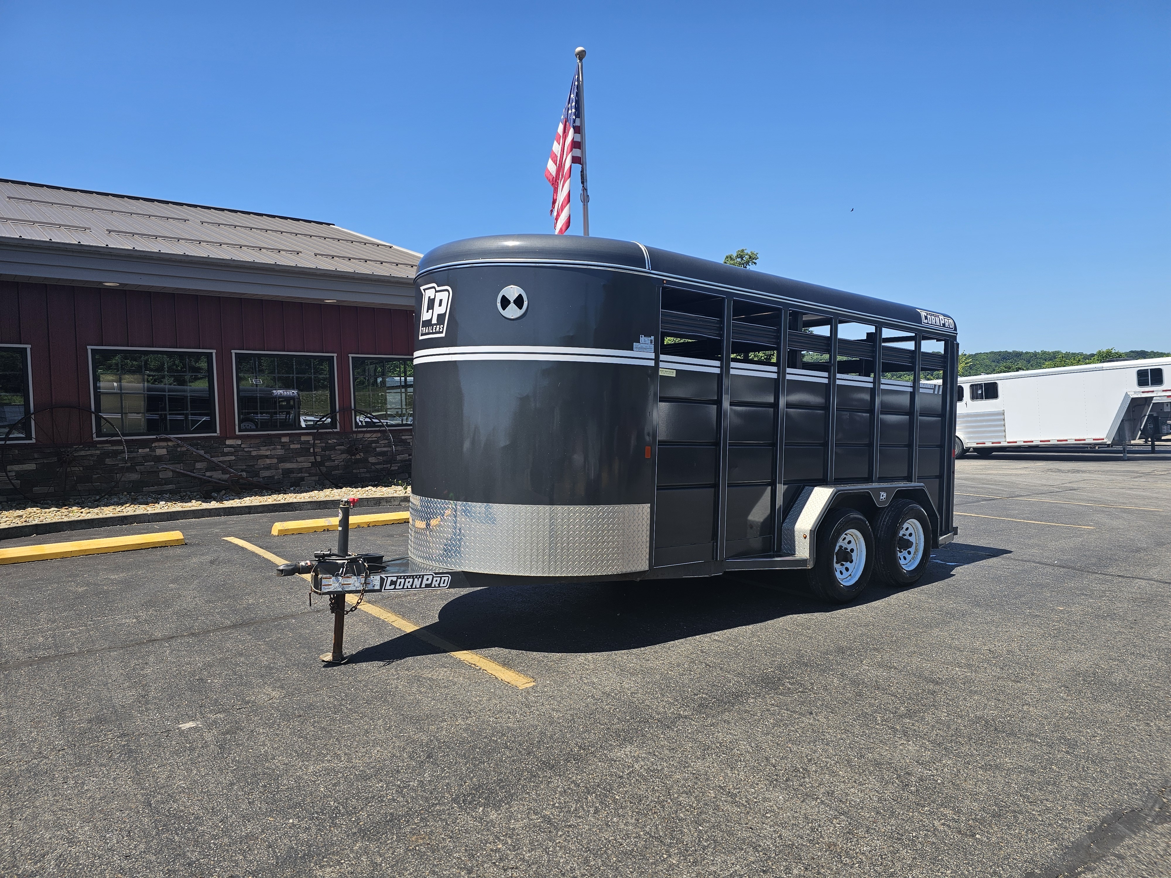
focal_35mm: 23
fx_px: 778
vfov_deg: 58.9
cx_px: 586
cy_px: 439
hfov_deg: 73.9
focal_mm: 6.3
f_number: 1.7
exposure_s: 1/586
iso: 10
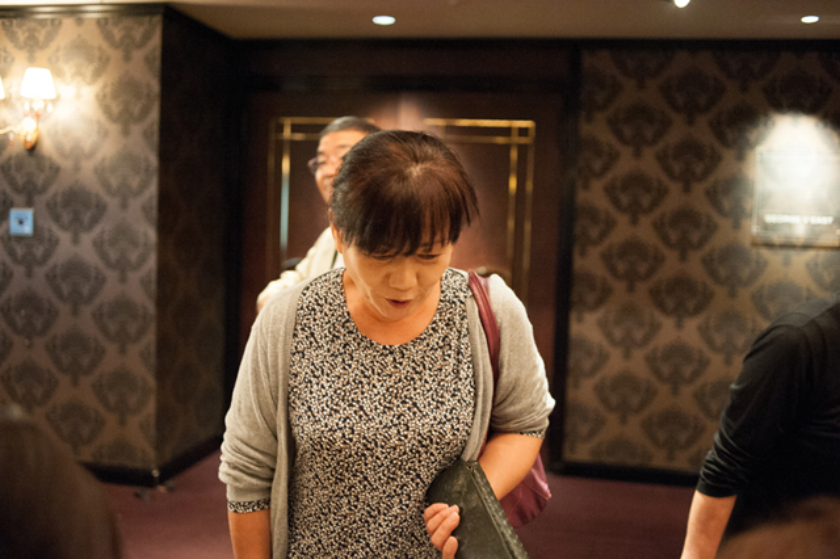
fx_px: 816
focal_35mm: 35
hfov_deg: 54.5
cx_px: 420
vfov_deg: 37.8
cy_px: 280
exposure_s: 1/100
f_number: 2.8
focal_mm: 35
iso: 5600
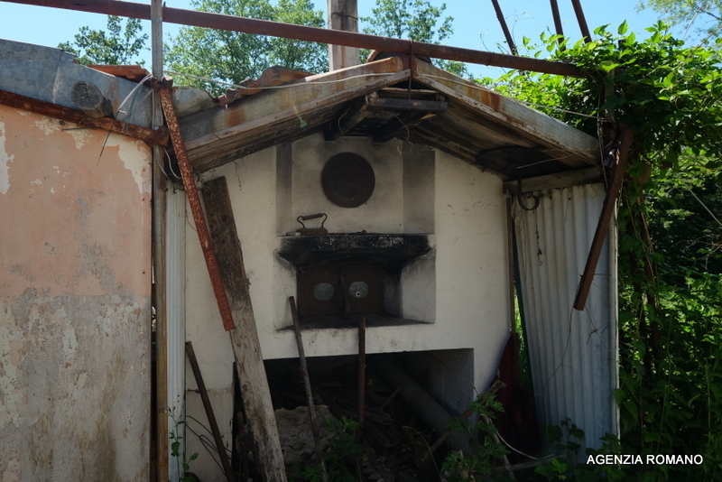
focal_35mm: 26
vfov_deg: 49.6
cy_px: 241
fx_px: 522
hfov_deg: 69.4
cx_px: 361
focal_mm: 17.4
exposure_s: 1/420
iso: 400
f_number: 7.1
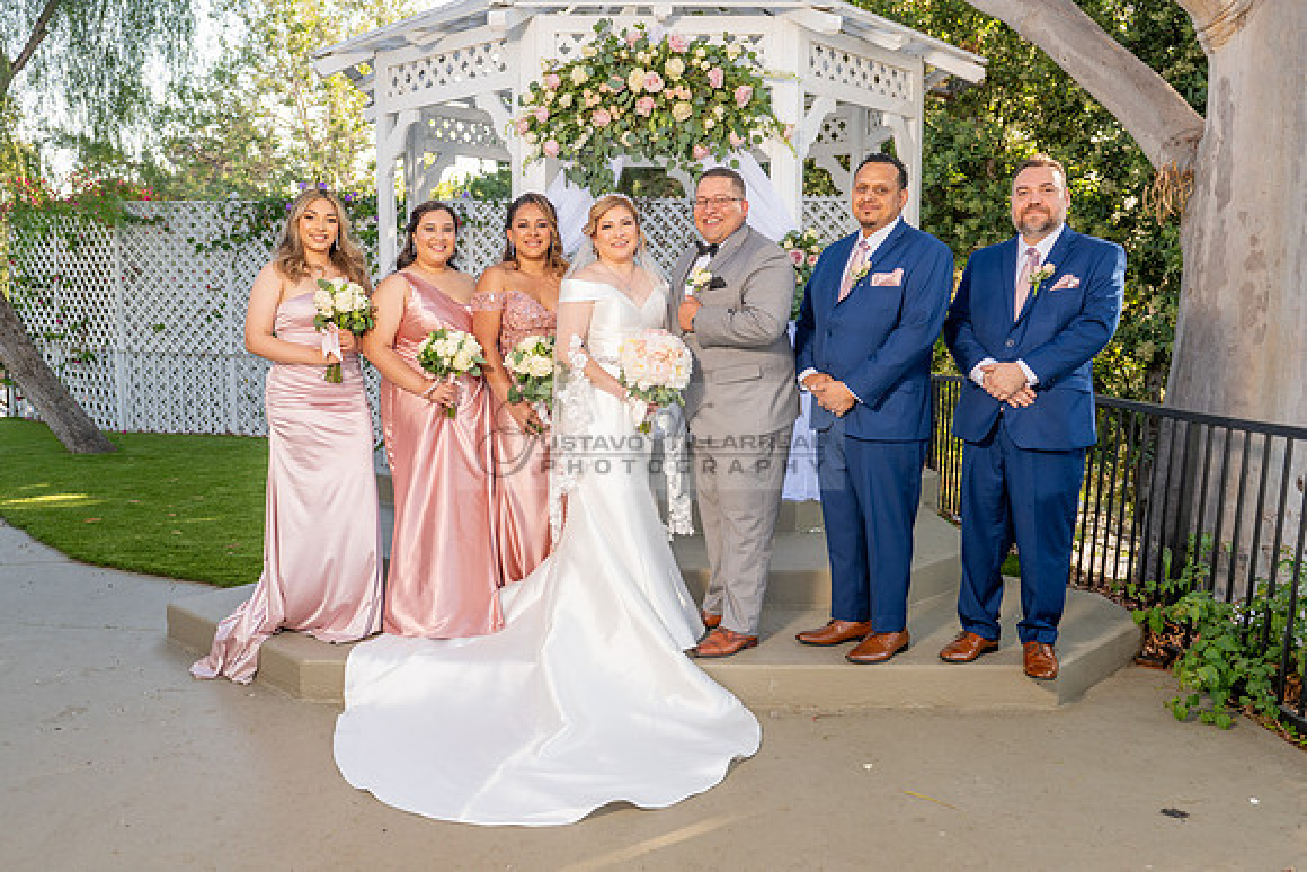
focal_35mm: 30
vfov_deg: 43.0
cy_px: 431
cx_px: 579
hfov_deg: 61.0
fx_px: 1106
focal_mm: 24
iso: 250
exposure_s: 1/200
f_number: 4.5
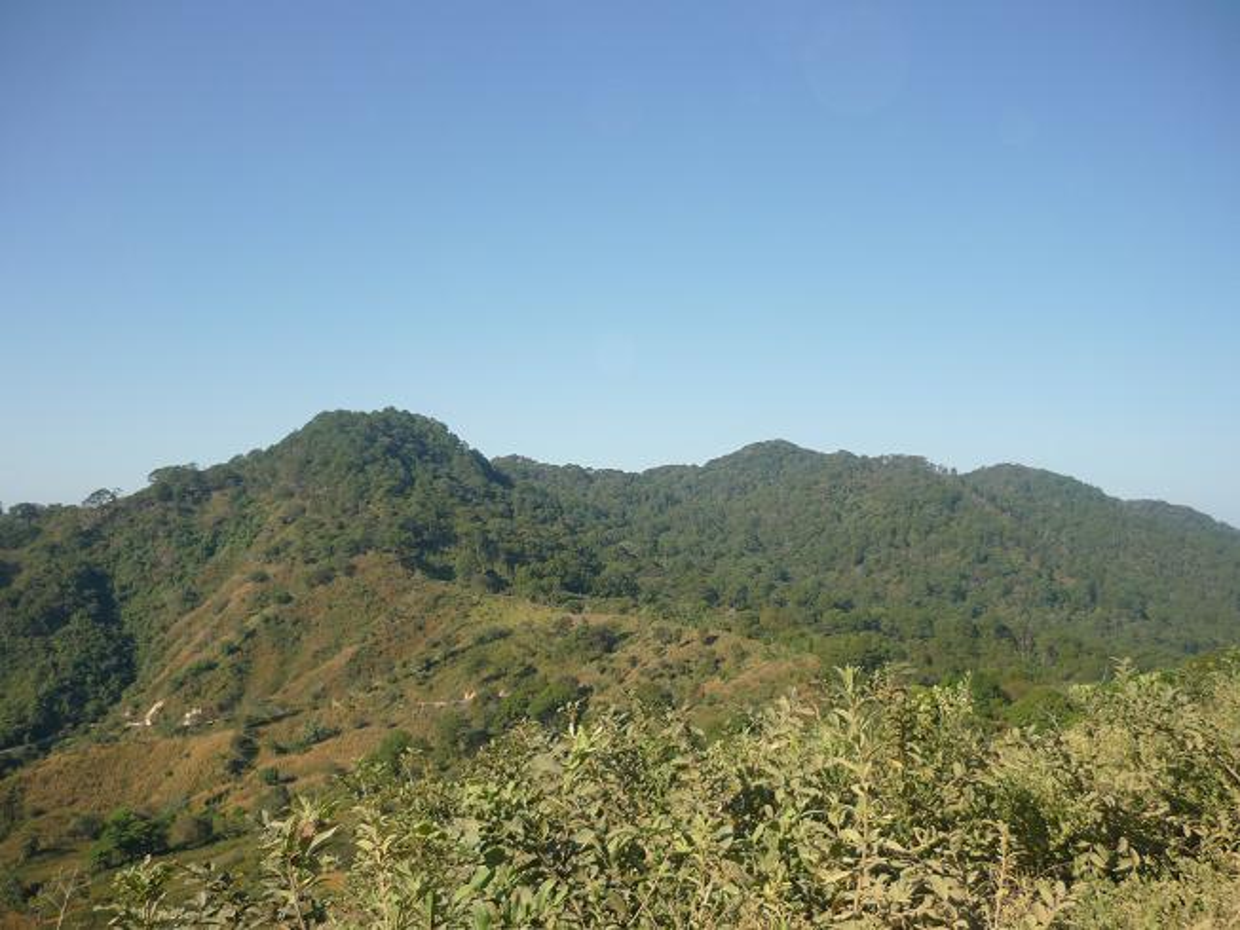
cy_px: 465
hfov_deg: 55.3
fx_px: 1182
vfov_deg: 43.0
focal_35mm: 33
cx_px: 620
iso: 100
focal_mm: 5.5
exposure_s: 1/160
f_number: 8
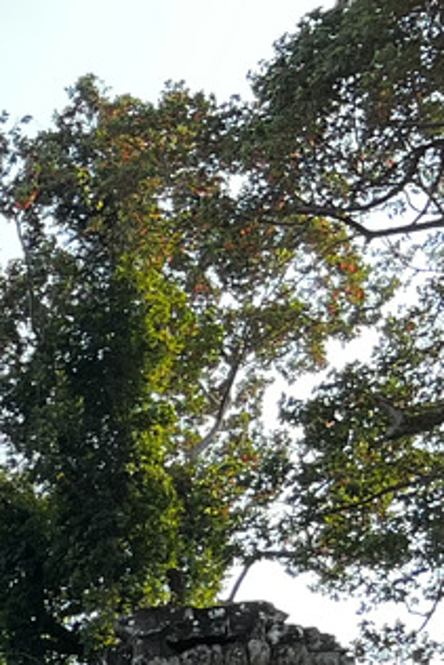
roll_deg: +0.1
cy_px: 1136
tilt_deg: +11.3
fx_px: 2532
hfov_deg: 8.8
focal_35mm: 137
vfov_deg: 13.6
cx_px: -722
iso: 50
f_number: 1.5
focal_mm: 5.7
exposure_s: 1/526
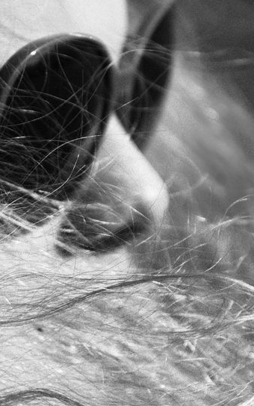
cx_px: 26
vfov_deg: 6.1
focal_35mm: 342
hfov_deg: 3.8
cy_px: 212
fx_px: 3786
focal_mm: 135
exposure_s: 1/500
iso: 125
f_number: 5.6
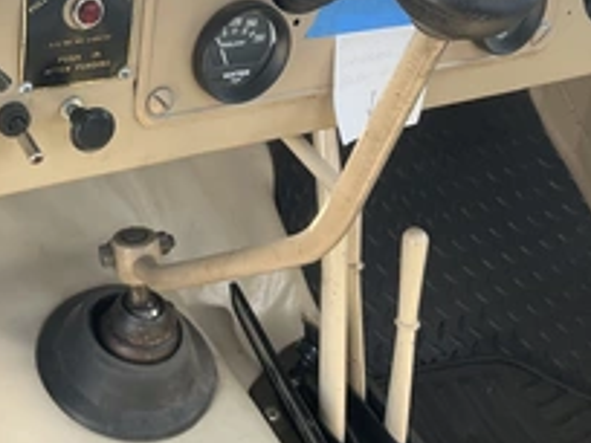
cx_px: 110
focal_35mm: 57
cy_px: 55
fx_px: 973
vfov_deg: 25.0
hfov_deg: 32.8
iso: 32
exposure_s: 1/122
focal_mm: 3
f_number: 1.8
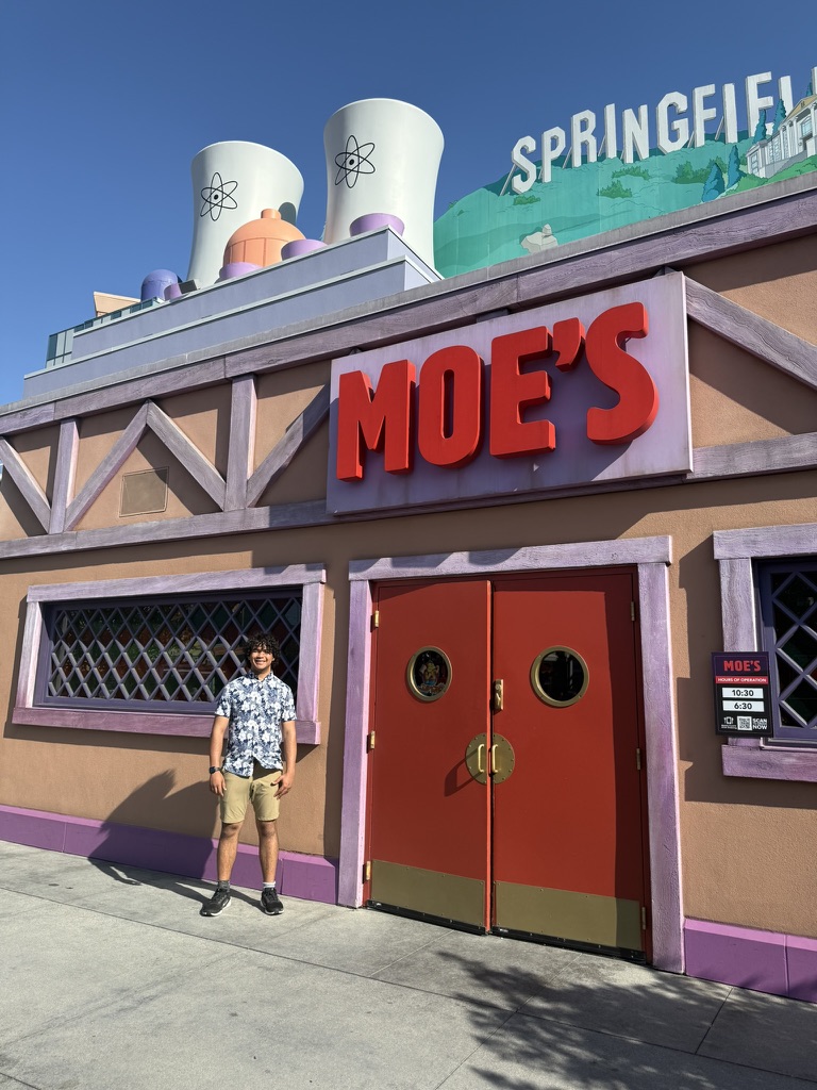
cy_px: 545
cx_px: 408
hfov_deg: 56.8
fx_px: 755
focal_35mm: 24
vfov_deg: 71.6
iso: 80
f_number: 1.78
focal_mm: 6.76
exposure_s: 1/3145
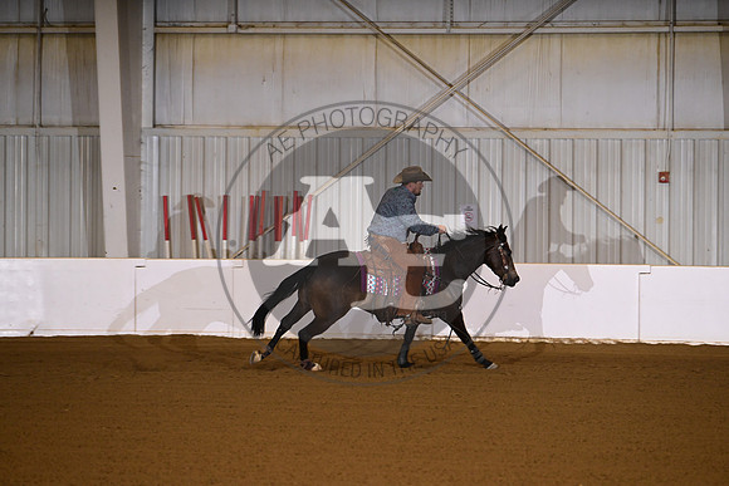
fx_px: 4051
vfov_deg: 6.9
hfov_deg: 10.3
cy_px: 243
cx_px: 364
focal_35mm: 200
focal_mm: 200
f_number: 4
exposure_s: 1/200
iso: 2000
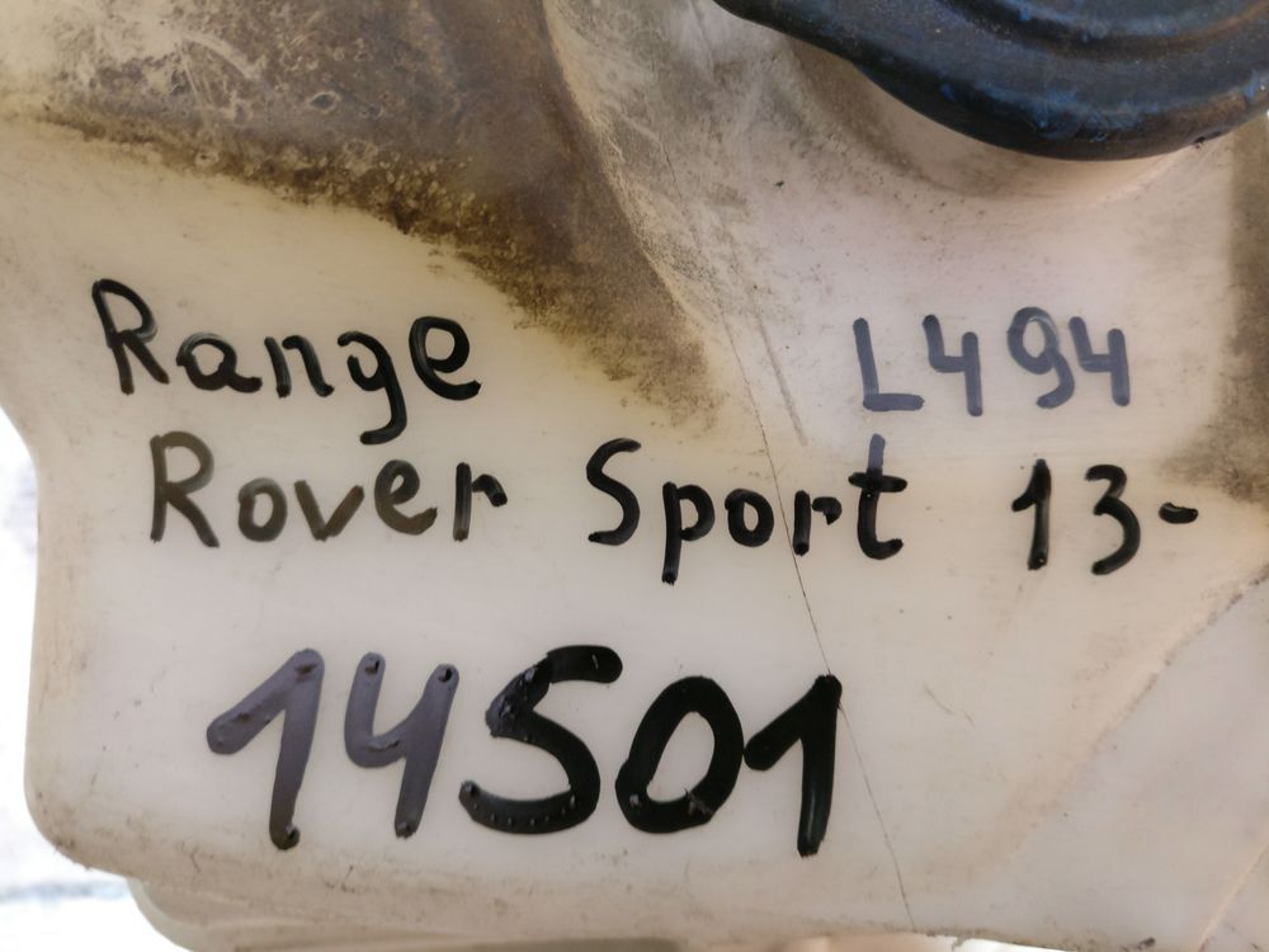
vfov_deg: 49.7
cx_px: 634
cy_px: 476
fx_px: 1026
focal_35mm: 28
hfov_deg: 63.4
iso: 800
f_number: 2
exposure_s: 1/17
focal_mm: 4.26
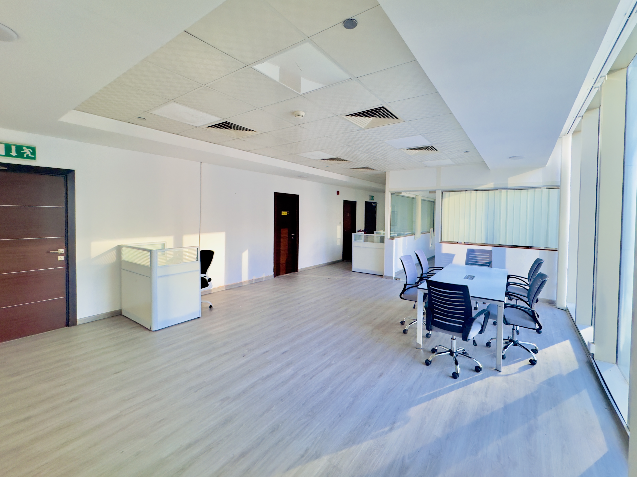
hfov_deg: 98.0
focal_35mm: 15
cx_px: 340
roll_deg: +0.0
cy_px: 223
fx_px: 276
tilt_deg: -1.6
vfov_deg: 81.6
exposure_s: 1/99
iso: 320
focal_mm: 2.22
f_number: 2.2
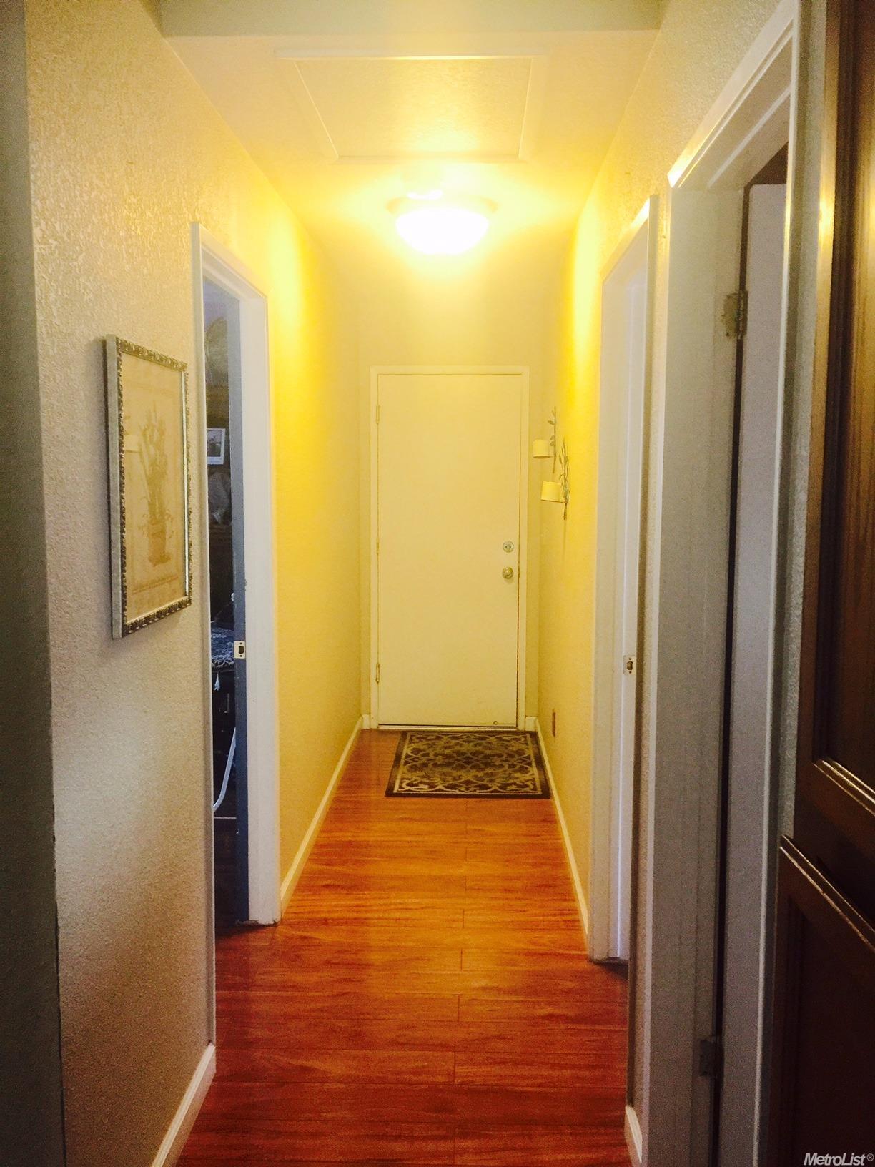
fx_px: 977
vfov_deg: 61.7
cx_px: 438
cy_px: 584
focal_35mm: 29
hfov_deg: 48.2
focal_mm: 4.15
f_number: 2.2
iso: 100
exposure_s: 1/10
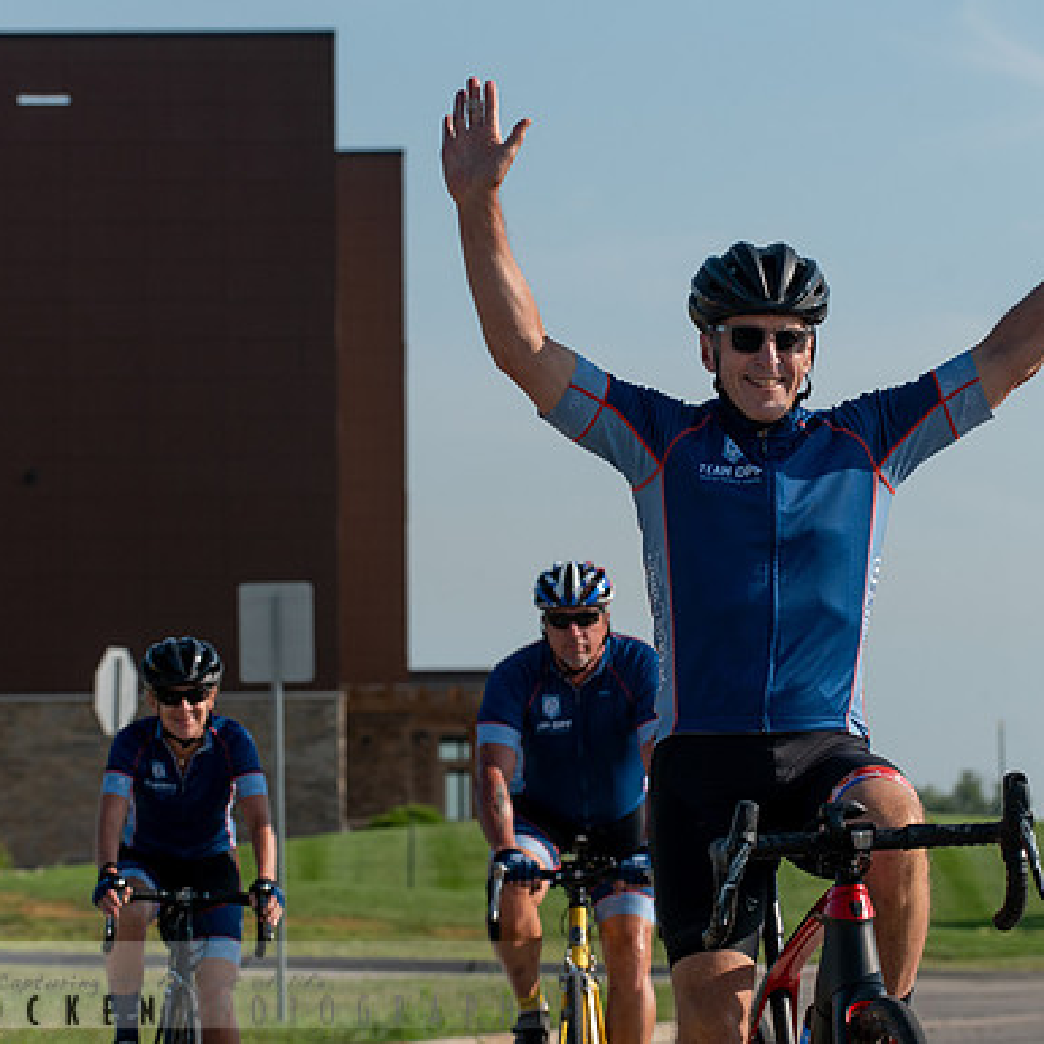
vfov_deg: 8.5
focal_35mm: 205
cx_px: 687
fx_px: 6995
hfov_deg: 8.5
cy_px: 506
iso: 250
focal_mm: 130
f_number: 5.6
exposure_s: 1/1000
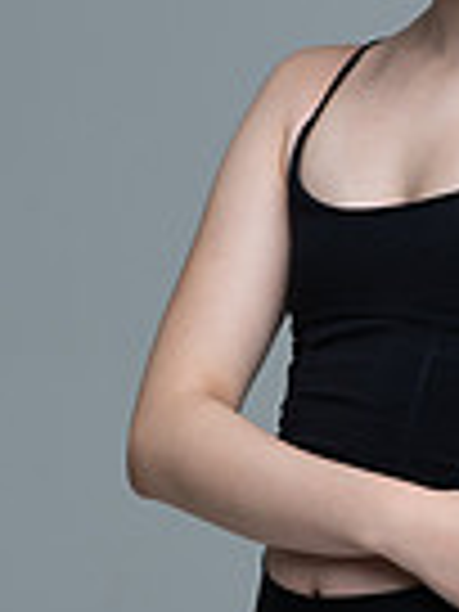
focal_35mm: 245
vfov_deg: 8.1
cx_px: 400
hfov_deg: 6.1
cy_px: 396
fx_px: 4332
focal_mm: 77
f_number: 9
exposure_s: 1/160
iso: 320
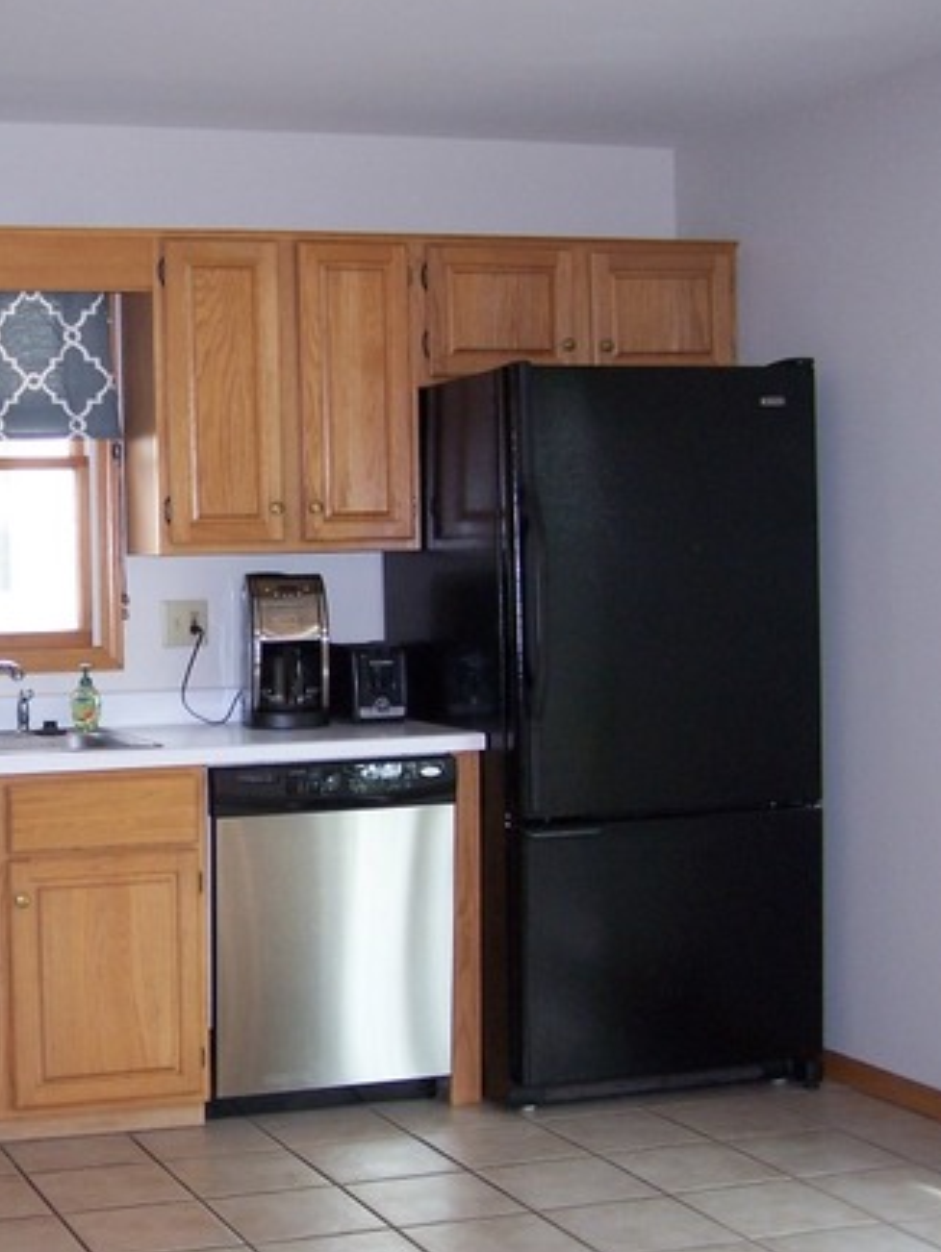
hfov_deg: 25.4
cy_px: 658
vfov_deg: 34.3
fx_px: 2028
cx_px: 107
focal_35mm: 56
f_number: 2.8
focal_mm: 6.3
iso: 140
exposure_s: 1/60
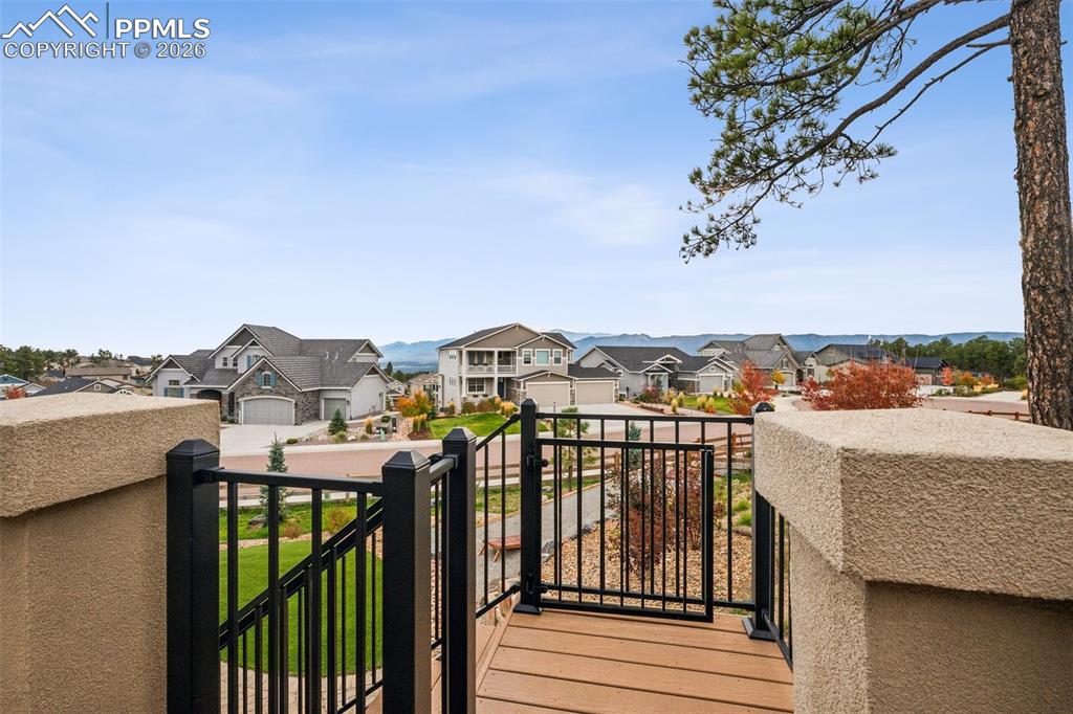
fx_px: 447
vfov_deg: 77.3
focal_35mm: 15
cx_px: 536
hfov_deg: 100.4
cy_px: 357
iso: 800
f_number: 11
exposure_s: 1/320
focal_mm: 15
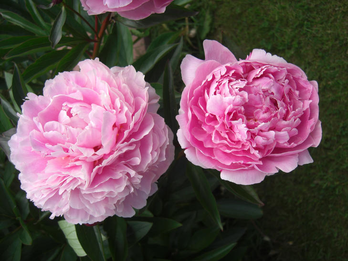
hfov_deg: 49.0
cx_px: 174
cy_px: 130
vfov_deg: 37.7
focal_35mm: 38
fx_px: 382
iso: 80
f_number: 2.8
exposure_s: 1/640
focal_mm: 7.9
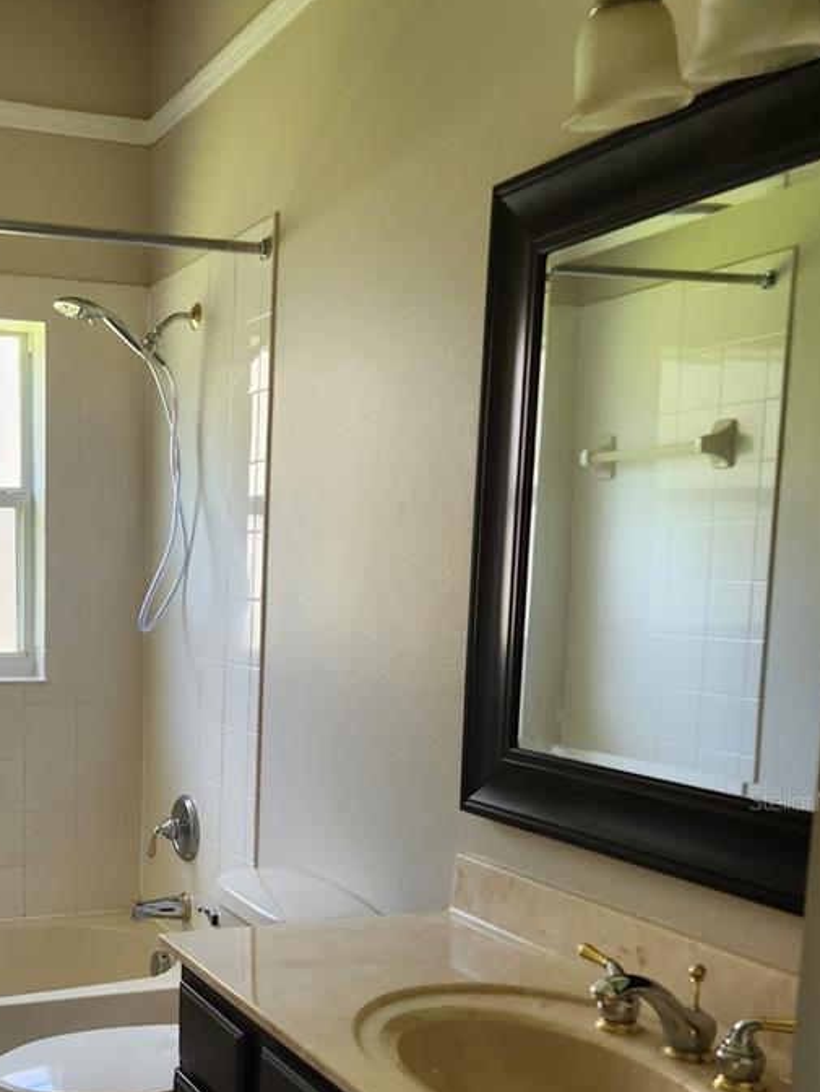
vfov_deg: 44.5
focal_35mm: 41
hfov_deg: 33.8
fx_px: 1295
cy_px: 800
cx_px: 133
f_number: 1.8
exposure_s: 1/180
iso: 125
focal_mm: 5.4
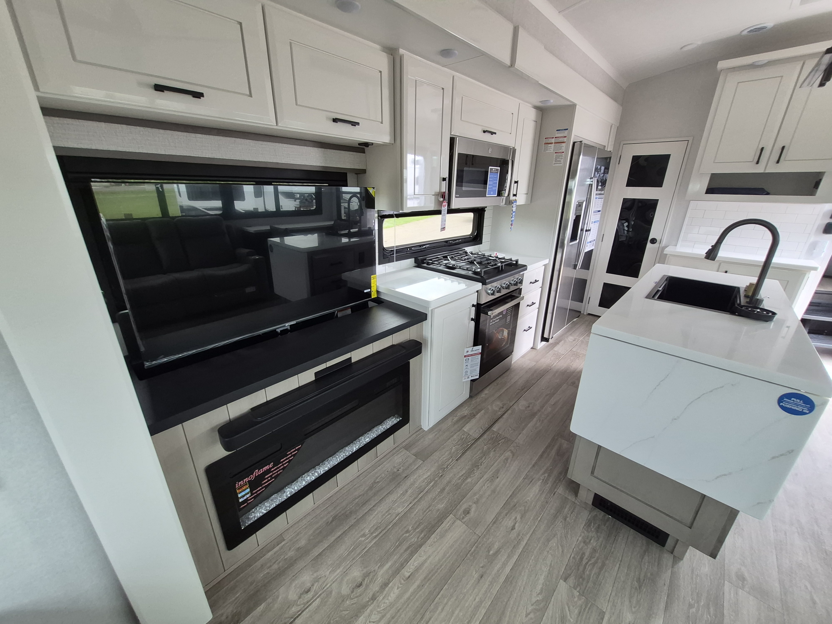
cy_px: 312
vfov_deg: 89.9
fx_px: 312
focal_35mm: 13
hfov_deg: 106.2
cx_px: 416
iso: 160
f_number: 2.2
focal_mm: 1.74
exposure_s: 1/60
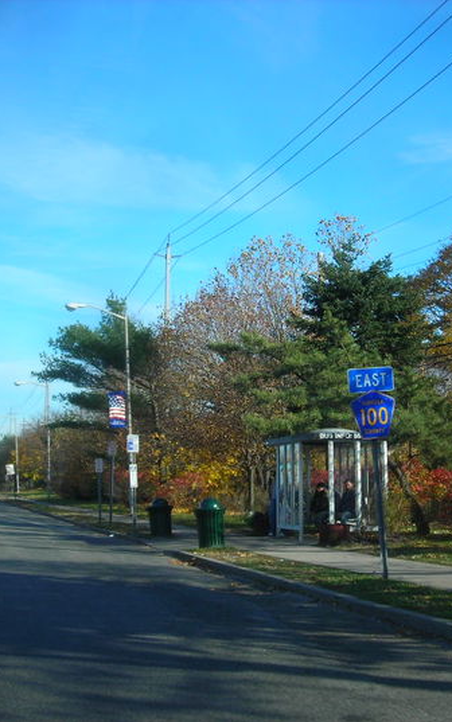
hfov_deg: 23.9
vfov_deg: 37.5
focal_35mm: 54
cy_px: 362
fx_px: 1063
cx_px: 285
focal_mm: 6.3
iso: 50
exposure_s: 1/360
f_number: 3.2
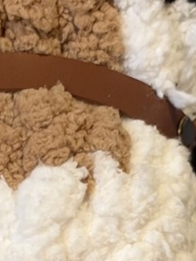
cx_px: 5
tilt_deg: -8.4
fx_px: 1359
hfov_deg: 8.2
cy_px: 334
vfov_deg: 10.7
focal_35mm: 180
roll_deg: -1.0
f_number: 1.48
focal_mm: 6.93
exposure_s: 1/60
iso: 320
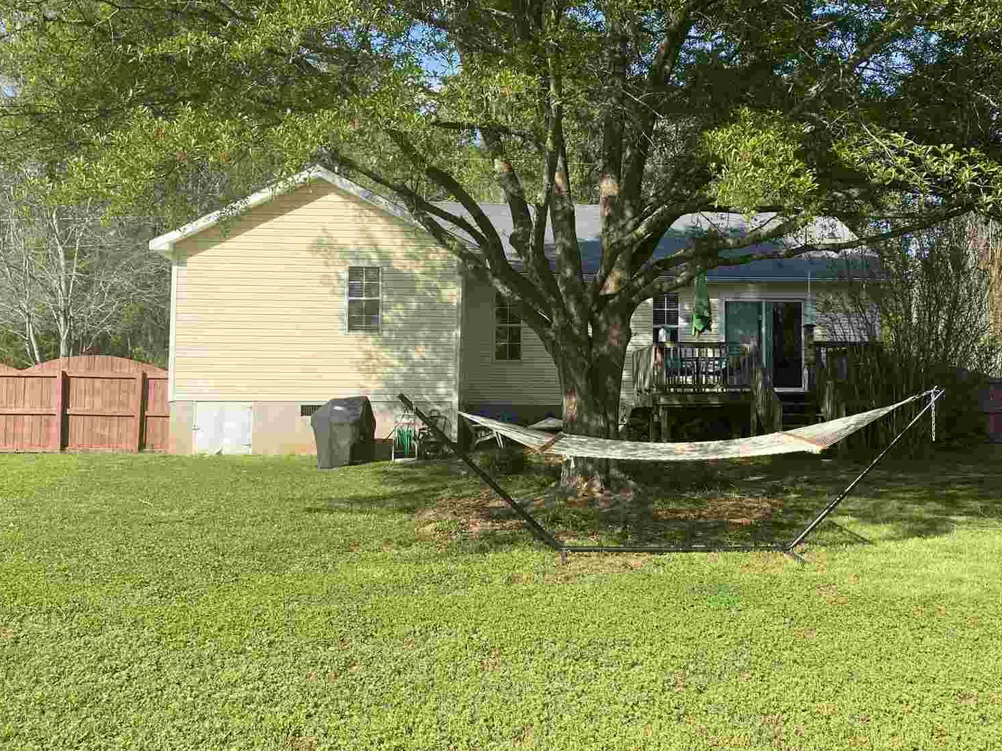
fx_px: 1042
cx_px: 566
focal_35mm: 36
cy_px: 368
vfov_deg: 39.6
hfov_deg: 51.2
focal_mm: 4.25
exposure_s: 1/1316
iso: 32
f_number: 1.8
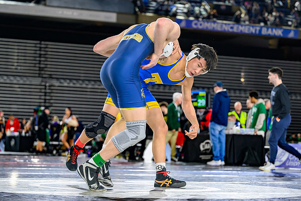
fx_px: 831
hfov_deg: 20.5
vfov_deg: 13.8
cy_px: 117
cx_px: 148
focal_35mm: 99
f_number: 2.8
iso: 2200
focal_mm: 77
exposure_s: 1/800
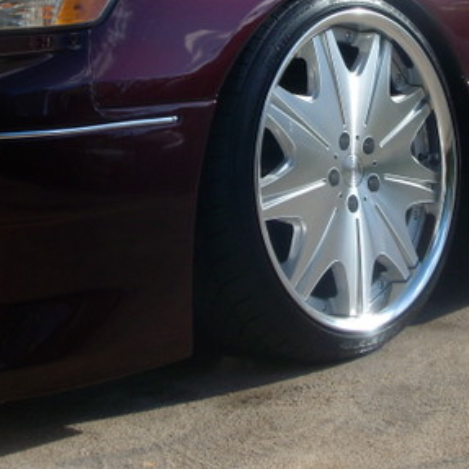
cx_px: 381
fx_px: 1150
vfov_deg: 22.7
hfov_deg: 22.7
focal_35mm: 75
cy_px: 83
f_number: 5.7
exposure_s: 1/244
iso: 64
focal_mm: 6.4
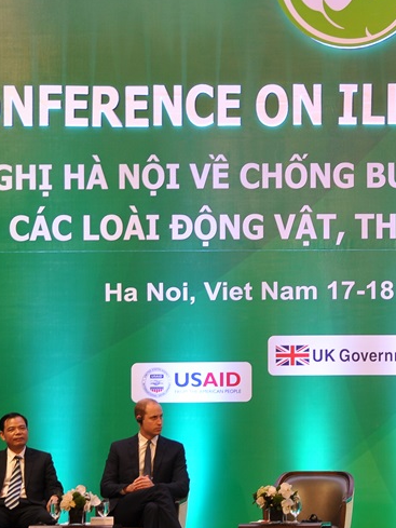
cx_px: 445
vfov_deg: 6.1
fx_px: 4940
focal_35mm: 324
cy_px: 294
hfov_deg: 4.6
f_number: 5.6
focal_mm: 100
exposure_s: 1/20
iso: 200
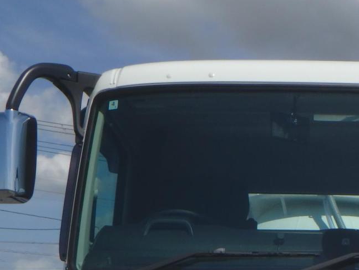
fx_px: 892
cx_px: 346
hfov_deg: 22.0
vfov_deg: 16.2
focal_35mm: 86
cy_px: 359
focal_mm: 5.2
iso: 125
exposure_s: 1/500
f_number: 7.6
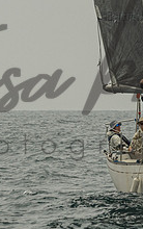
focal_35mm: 693
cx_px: 89
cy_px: 106
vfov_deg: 3.0
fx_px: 4310
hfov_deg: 1.9
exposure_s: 1/2500
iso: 400
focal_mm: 200
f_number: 6.3
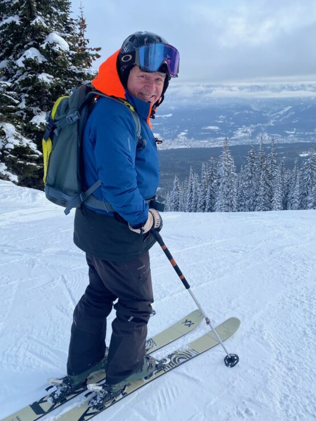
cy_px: 218
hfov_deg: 49.7
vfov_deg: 63.4
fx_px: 341
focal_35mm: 28
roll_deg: +1.7
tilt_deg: -18.9
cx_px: 166
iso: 32
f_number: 1.8
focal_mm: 4.25
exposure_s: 1/1754
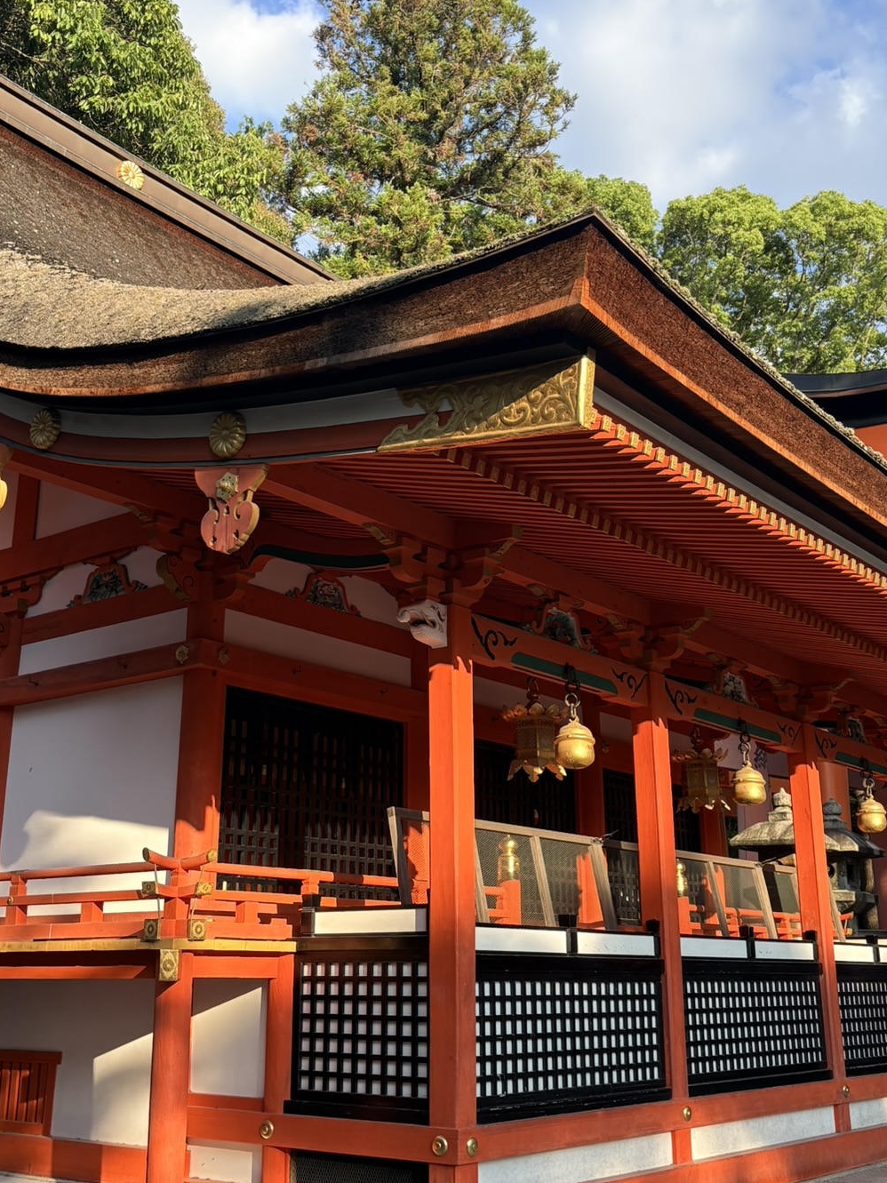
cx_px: 425
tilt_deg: +18.1
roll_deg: -0.9
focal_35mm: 40
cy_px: 523
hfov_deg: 35.9
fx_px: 1367
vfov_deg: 46.7
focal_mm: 5.96
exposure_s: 1/716
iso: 50
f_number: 1.6
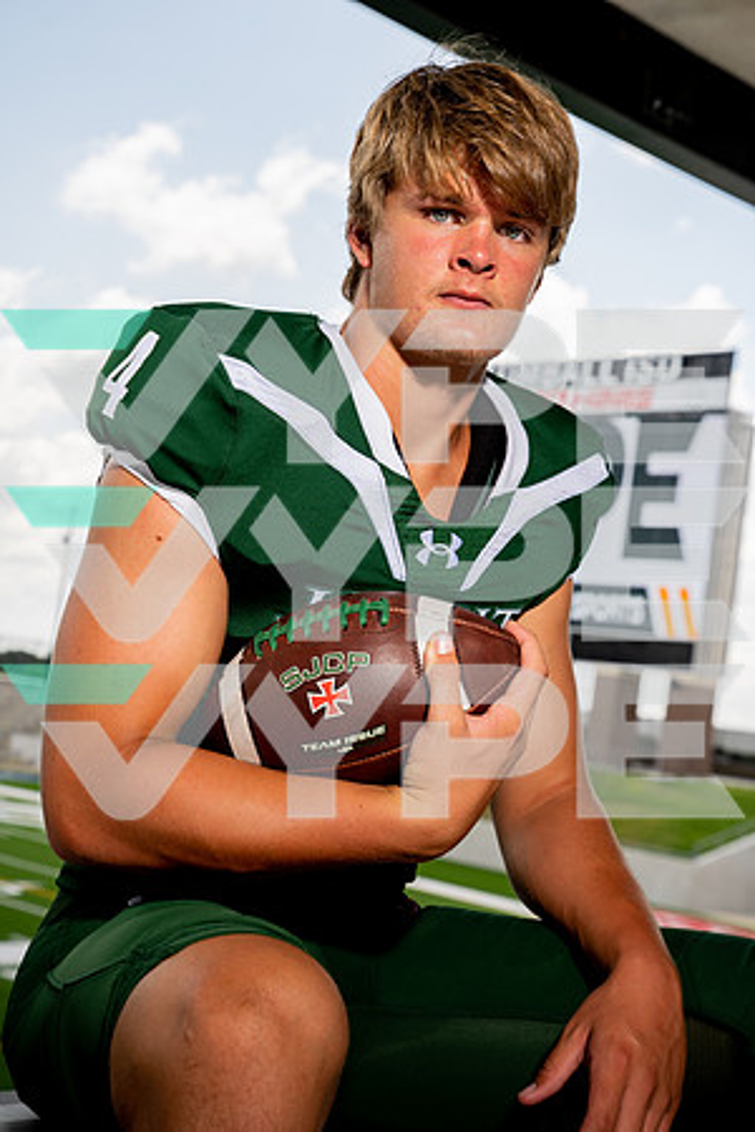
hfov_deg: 23.4
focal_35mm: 58
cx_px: 378
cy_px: 566
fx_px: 1824
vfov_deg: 34.5
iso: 100
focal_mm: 58
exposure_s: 1/250
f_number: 6.3
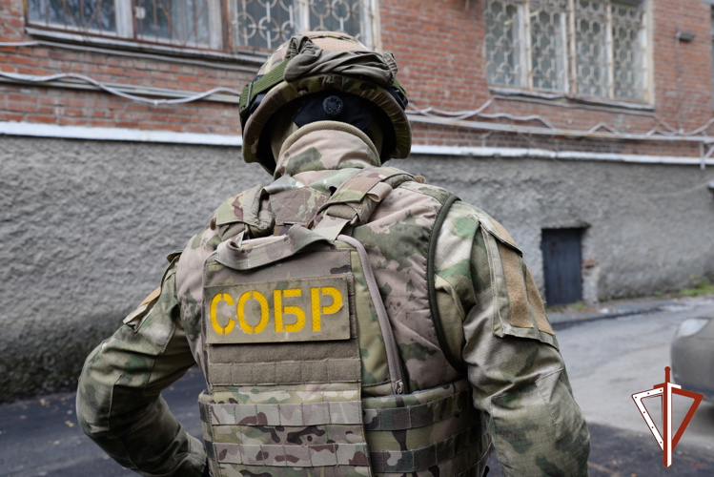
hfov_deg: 48.4
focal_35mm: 40
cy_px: 238
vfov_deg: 33.4
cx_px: 357
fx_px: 794
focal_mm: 40
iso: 320
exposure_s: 1/160
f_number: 7.1
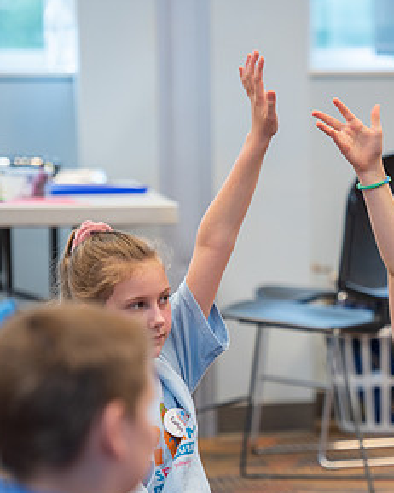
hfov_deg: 5.3
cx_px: 392
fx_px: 4258
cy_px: 327
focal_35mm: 292
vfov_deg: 6.6
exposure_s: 1/160
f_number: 3.2
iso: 320
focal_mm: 155
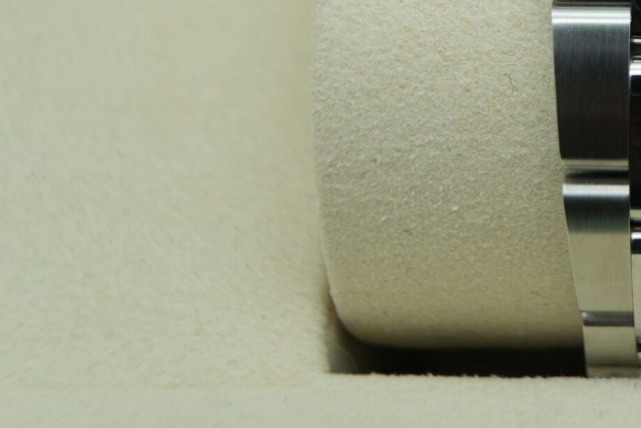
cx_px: 711
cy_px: -166
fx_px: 1745
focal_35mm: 98
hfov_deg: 19.9
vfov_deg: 13.4
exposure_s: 1/250
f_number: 5
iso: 400
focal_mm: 35
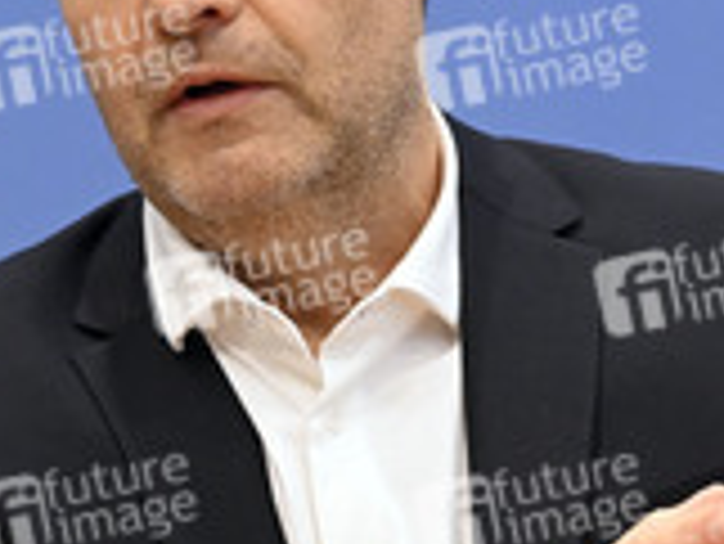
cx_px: 591
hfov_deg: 7.7
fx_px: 5358
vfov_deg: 5.8
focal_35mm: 256
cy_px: 171
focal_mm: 95
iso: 5000
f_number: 5.6
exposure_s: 1/500
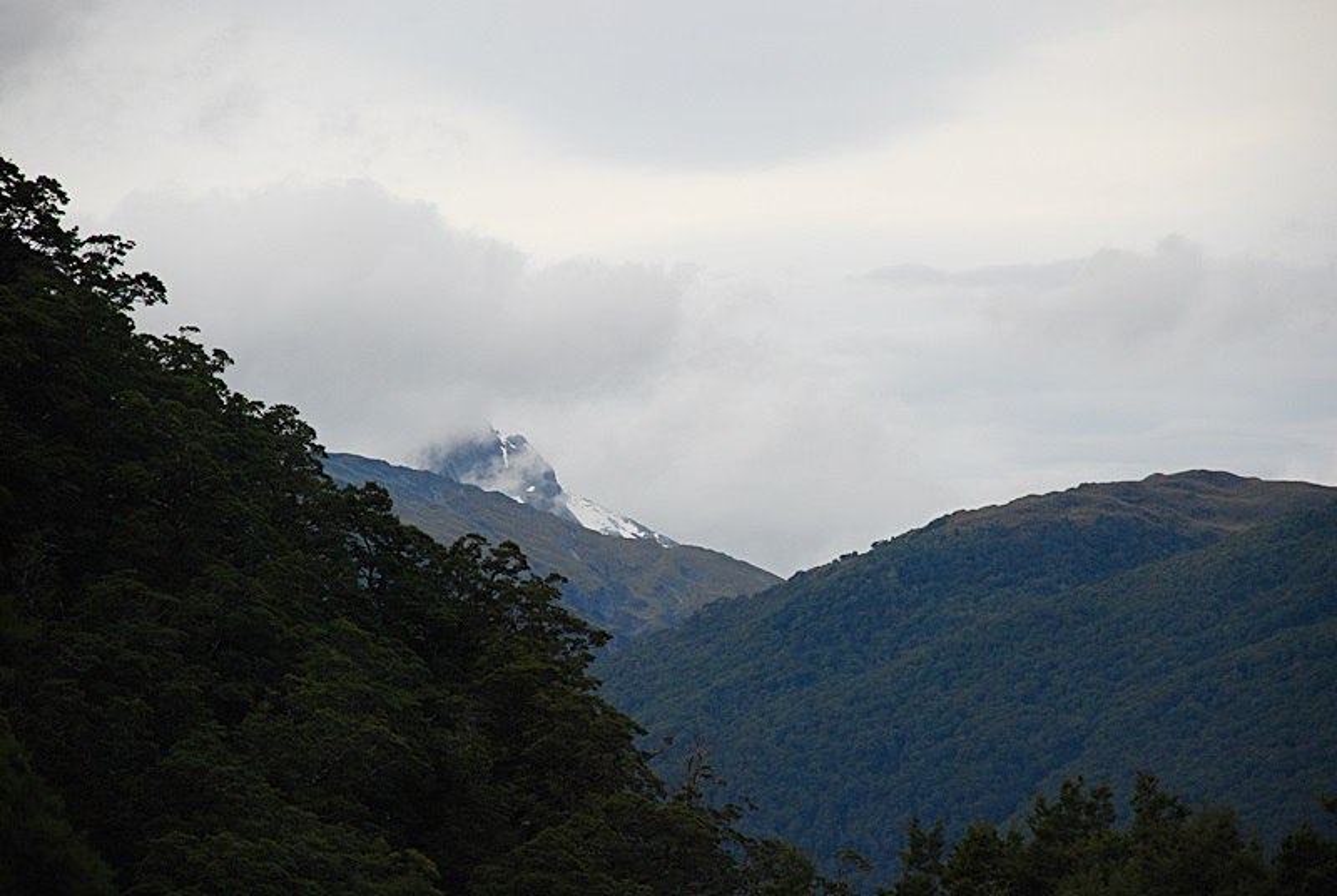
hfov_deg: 10.1
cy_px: 448
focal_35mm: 202
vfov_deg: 6.8
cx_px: 668
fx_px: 7532
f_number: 6.3
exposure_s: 1/800
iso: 400
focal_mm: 135
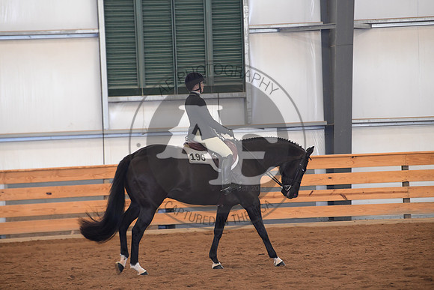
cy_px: 145
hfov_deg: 10.3
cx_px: 217
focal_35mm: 200
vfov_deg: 6.9
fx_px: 2412
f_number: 4.5
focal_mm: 200
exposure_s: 1/250
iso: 4000
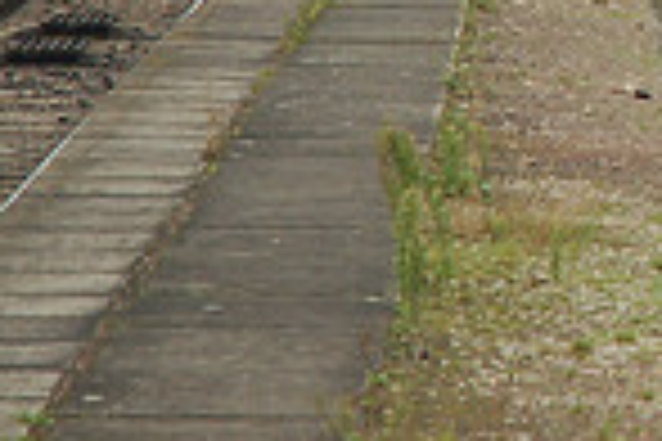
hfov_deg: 4.9
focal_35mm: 415
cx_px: 1189
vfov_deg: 3.3
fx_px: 7631
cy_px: -261
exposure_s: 1/500
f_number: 4.5
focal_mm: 70
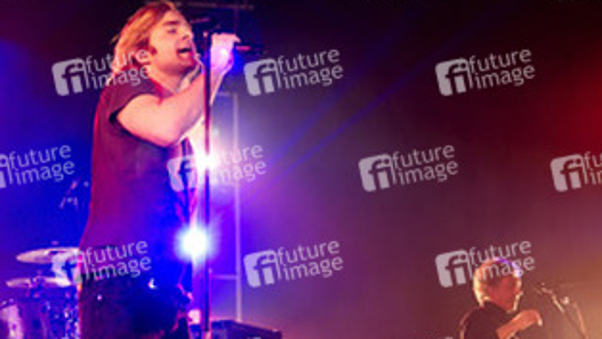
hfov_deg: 31.8
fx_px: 1054
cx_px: 242
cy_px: 216
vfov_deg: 18.3
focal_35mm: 66
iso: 1600
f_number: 2.8
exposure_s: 1/400
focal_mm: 44
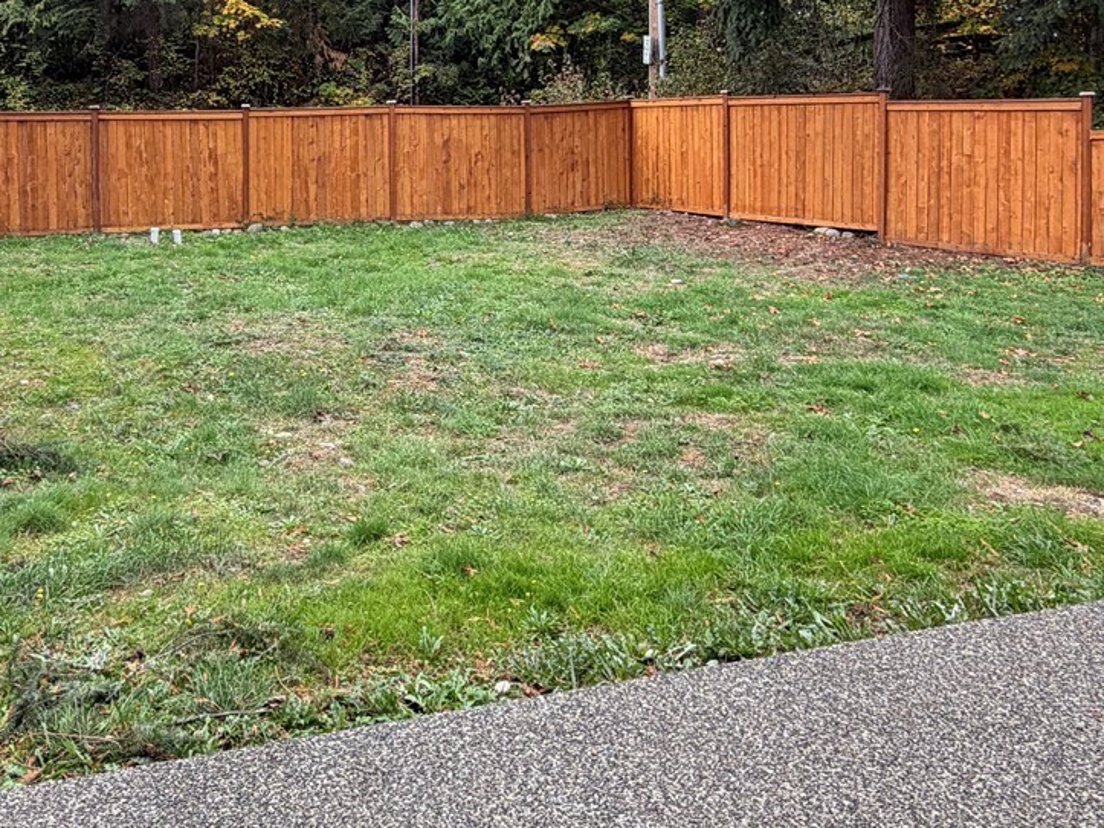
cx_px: 373
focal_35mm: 31
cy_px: 141
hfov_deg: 57.2
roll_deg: +0.5
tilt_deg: -1.0
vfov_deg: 42.9
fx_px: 989
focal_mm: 2.22
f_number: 2.2
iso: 50
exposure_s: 1/134
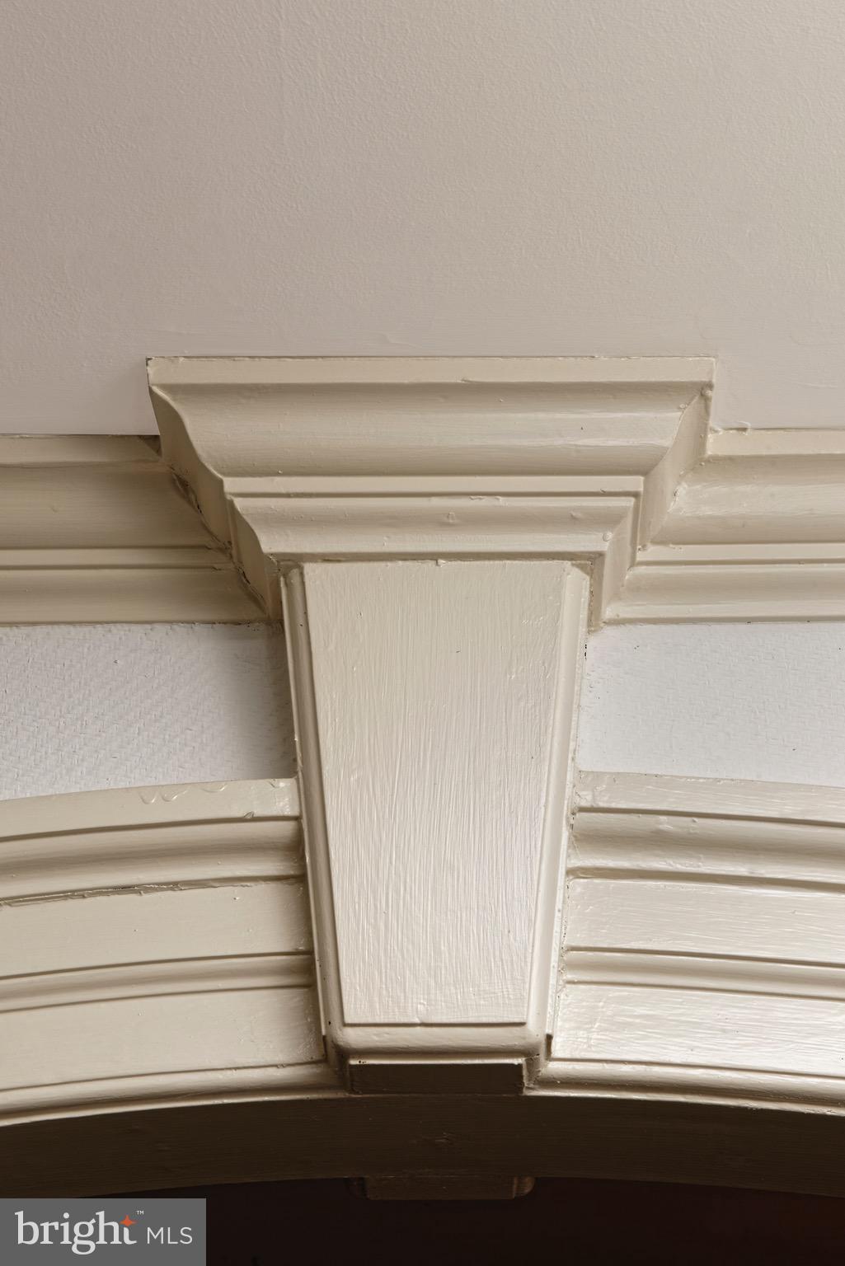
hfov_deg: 20.6
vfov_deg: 30.5
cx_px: 422
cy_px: 633
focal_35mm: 66
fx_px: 2322
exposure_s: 1/40
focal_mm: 66
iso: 200
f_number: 16
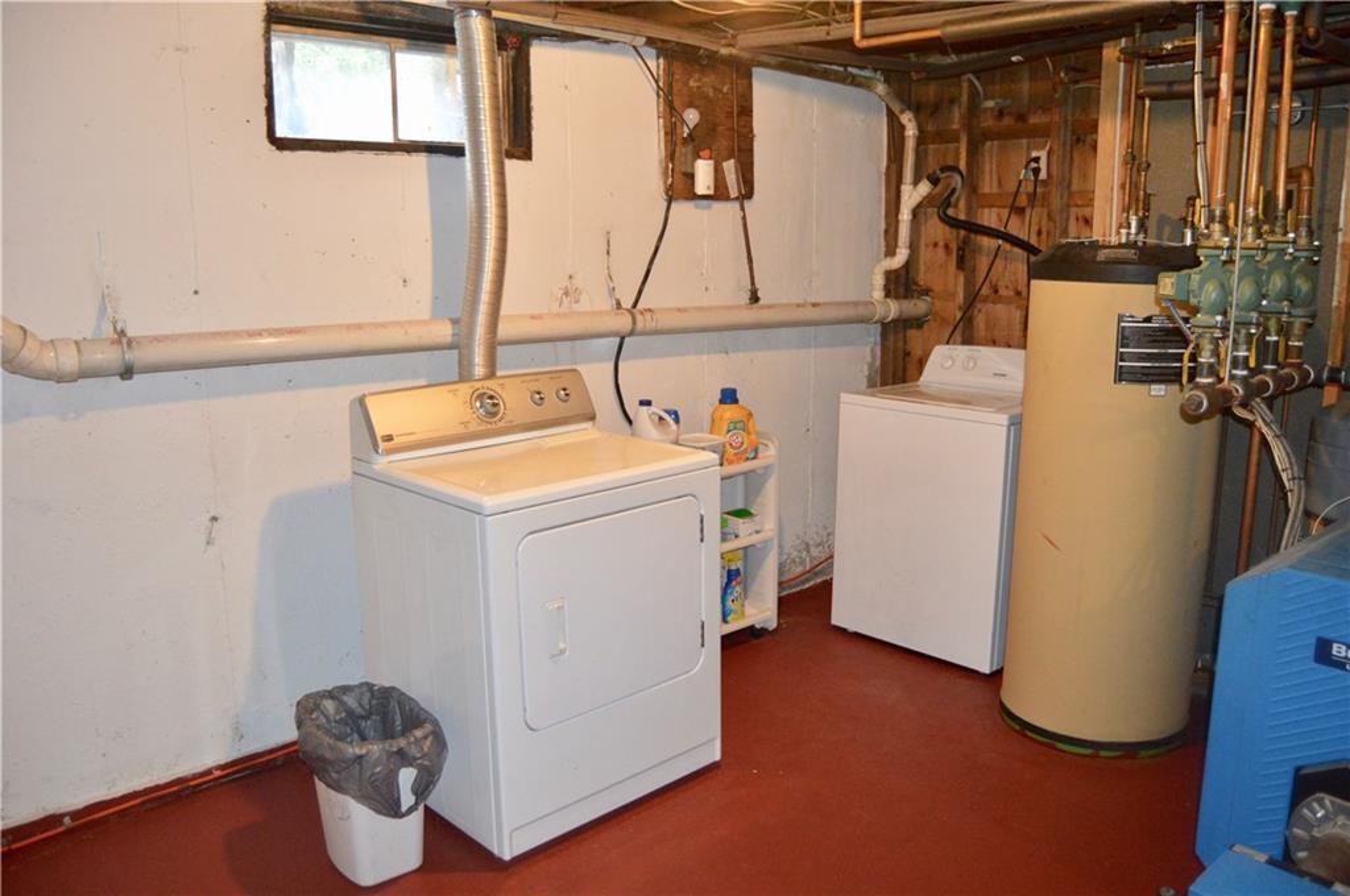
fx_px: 1011
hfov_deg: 67.4
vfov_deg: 47.8
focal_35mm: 27
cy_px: 448
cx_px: 675
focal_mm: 18
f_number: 3.5
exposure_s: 1/60
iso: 2000
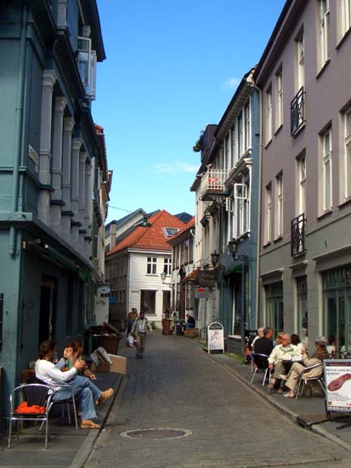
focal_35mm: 49
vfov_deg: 38.9
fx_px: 662
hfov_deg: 29.7
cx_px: 176
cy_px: 234
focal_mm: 8.2
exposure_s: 1/250
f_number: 5
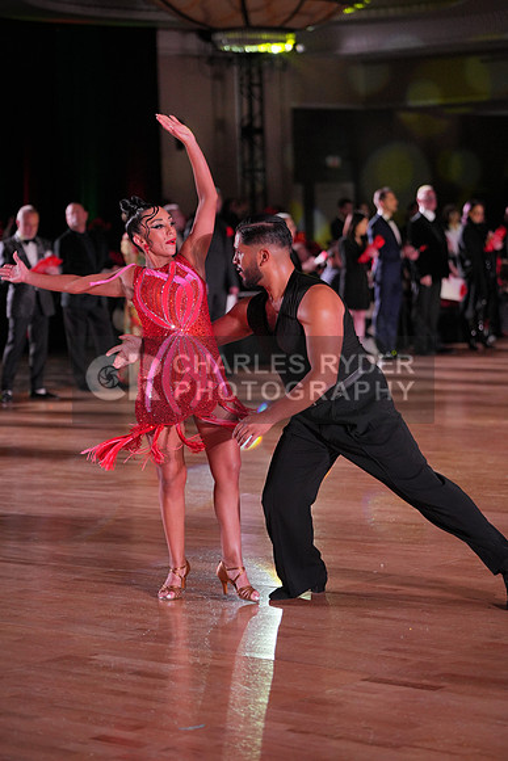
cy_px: 380
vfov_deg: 21.0
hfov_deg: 14.1
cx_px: 254
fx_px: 2052
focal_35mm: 97
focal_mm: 97
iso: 1600
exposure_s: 1/800
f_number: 2.8
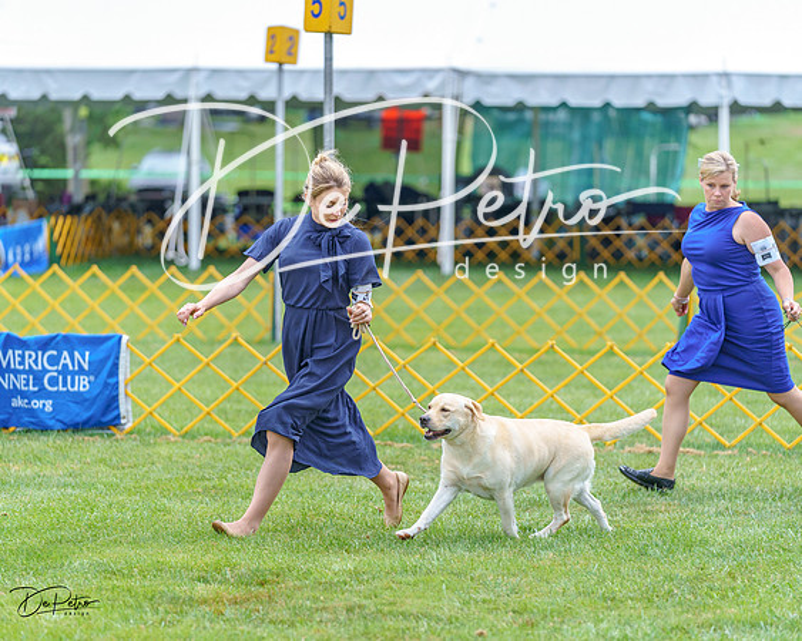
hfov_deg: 11.7
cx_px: 401
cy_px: 320
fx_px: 3901
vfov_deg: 9.4
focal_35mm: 164
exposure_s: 1/640
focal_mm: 146
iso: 640
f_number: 2.8
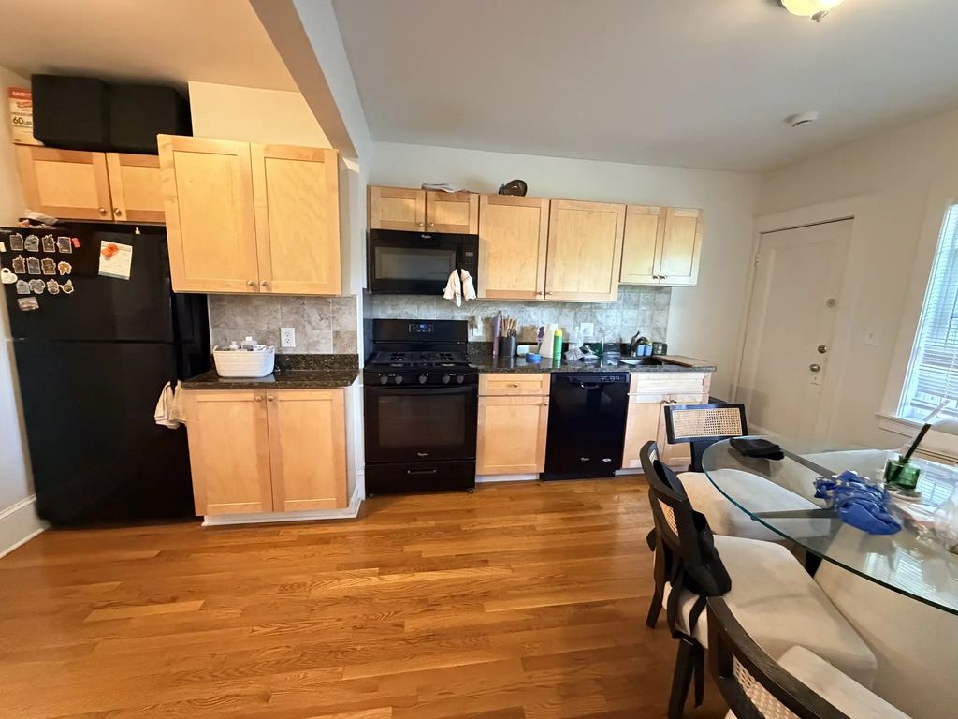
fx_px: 387
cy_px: 360
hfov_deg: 102.1
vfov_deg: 85.7
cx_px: 479
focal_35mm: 14
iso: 1000
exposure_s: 1/60
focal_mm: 2.22
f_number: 2.2
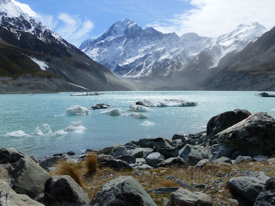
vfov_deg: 44.2
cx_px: 138
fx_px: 254
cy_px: 103
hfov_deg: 56.8
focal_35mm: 32
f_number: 5
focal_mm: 5.7
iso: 100
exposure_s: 1/1600
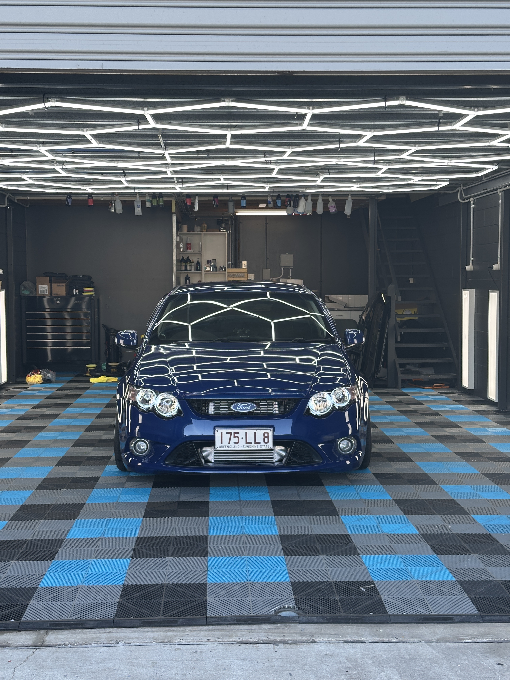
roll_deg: +0.2
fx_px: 943
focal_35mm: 48
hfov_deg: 30.3
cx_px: 255
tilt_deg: -2.2
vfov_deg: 39.7
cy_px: 340
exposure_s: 1/210
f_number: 1.78
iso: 64
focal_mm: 6.86
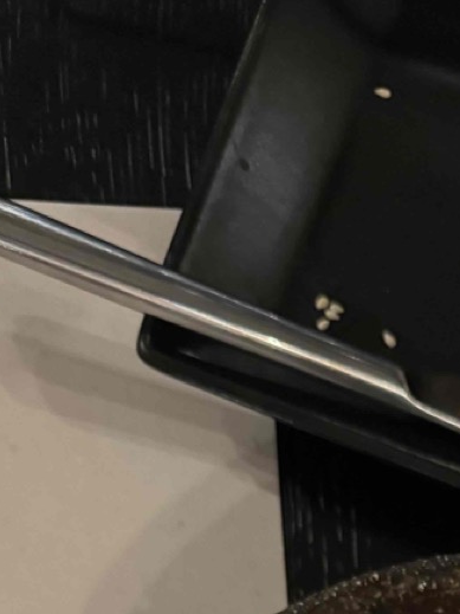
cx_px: 609
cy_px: 991
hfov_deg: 17.4
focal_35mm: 79
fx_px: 1400
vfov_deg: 20.2
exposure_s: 1/25
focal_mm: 6.76
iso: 1000
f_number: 1.78
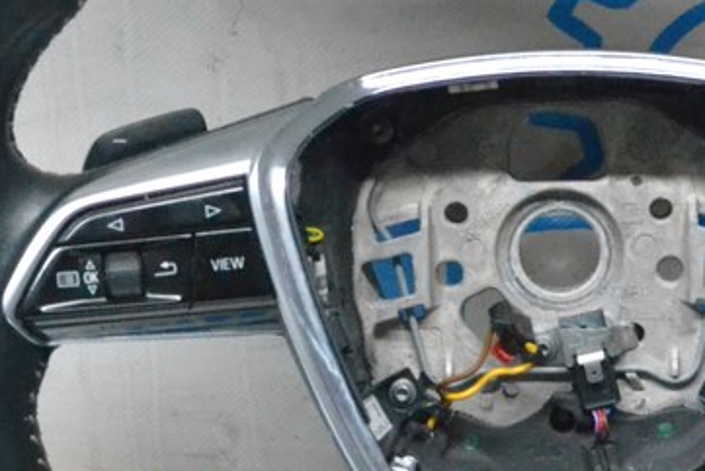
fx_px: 2664
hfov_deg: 15.0
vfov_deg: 10.1
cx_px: 543
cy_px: 259
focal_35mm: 136
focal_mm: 32
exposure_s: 1/125
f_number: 9
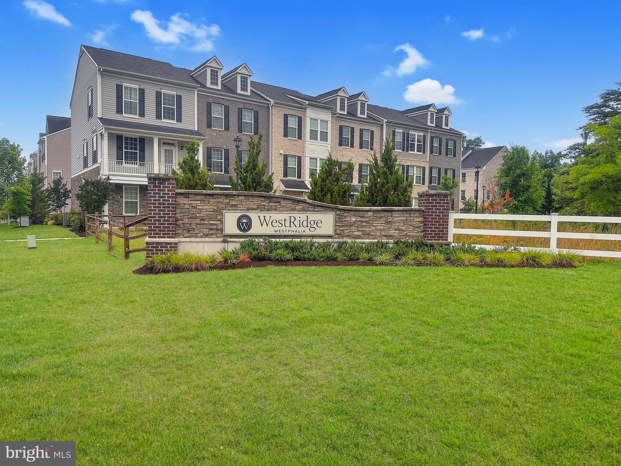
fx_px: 431
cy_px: 233
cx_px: 310
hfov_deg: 71.6
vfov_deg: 56.8
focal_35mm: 24
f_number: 1.78
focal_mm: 6.86
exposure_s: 1/398
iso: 80
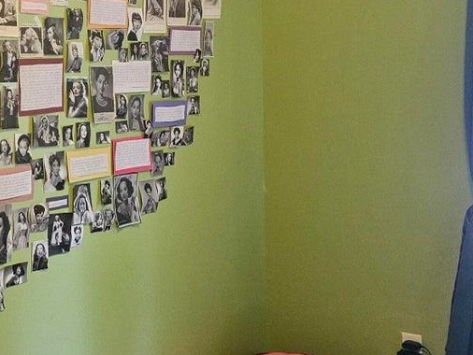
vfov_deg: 23.4
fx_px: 848
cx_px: 12
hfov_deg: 29.3
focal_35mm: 62
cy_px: 80
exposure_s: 1/120
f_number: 1.7
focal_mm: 6.3
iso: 1000
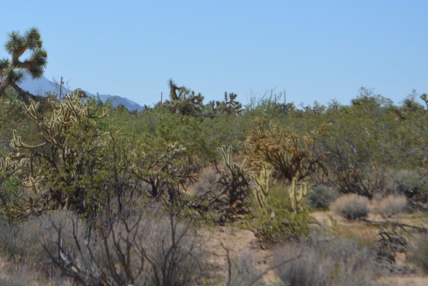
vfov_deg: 10.7
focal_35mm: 129
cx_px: 130
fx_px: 1532
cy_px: 88
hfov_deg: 15.9
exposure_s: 1/2000
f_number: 7.1
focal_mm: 55
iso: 400
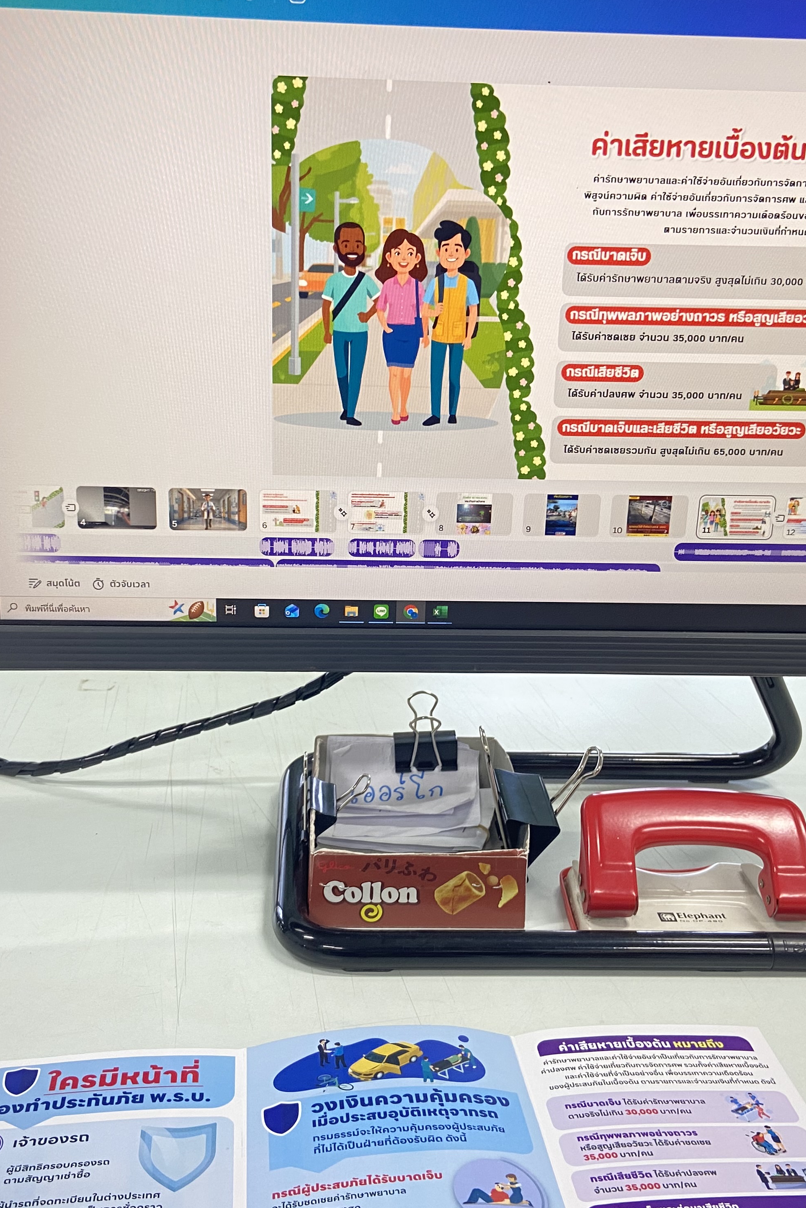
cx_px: 405
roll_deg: -2.1
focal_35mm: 37
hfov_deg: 35.9
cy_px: 615
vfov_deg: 51.9
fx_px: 1242
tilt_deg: -18.0
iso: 80
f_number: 1.8
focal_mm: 4.25
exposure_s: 1/50
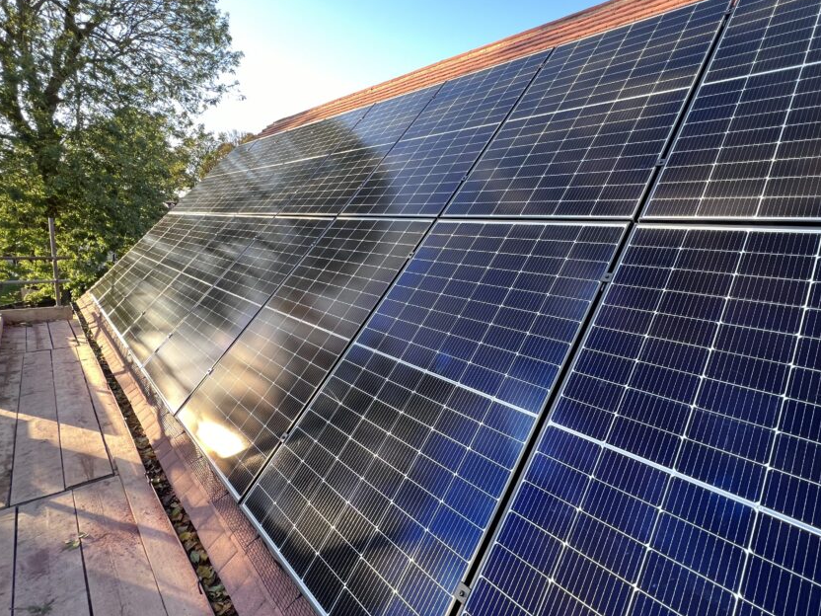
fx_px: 379
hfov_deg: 93.9
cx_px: 468
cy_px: 301
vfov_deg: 78.1
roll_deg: -3.3
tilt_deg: -9.2
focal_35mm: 16
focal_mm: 1.57
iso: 64
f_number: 1.8
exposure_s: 1/99
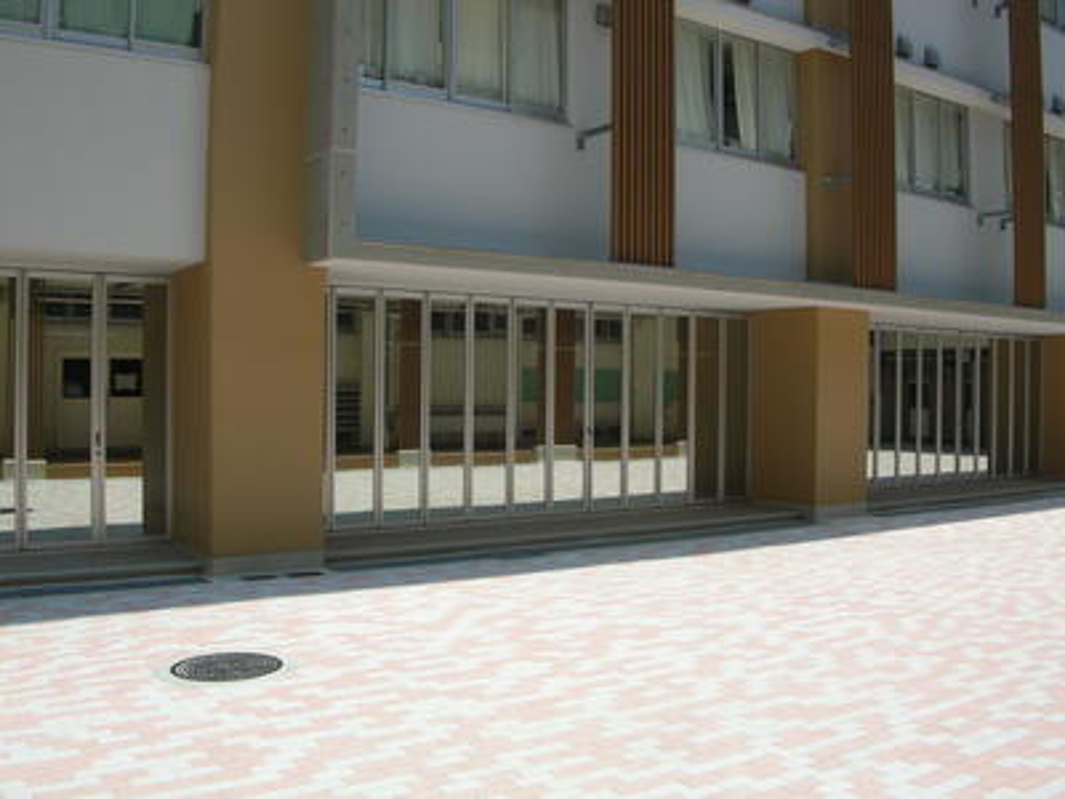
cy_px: 400
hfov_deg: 52.6
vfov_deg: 40.7
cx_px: 532
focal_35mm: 35
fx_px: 1077
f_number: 5.6
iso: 50
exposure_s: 1/298
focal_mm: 5.8
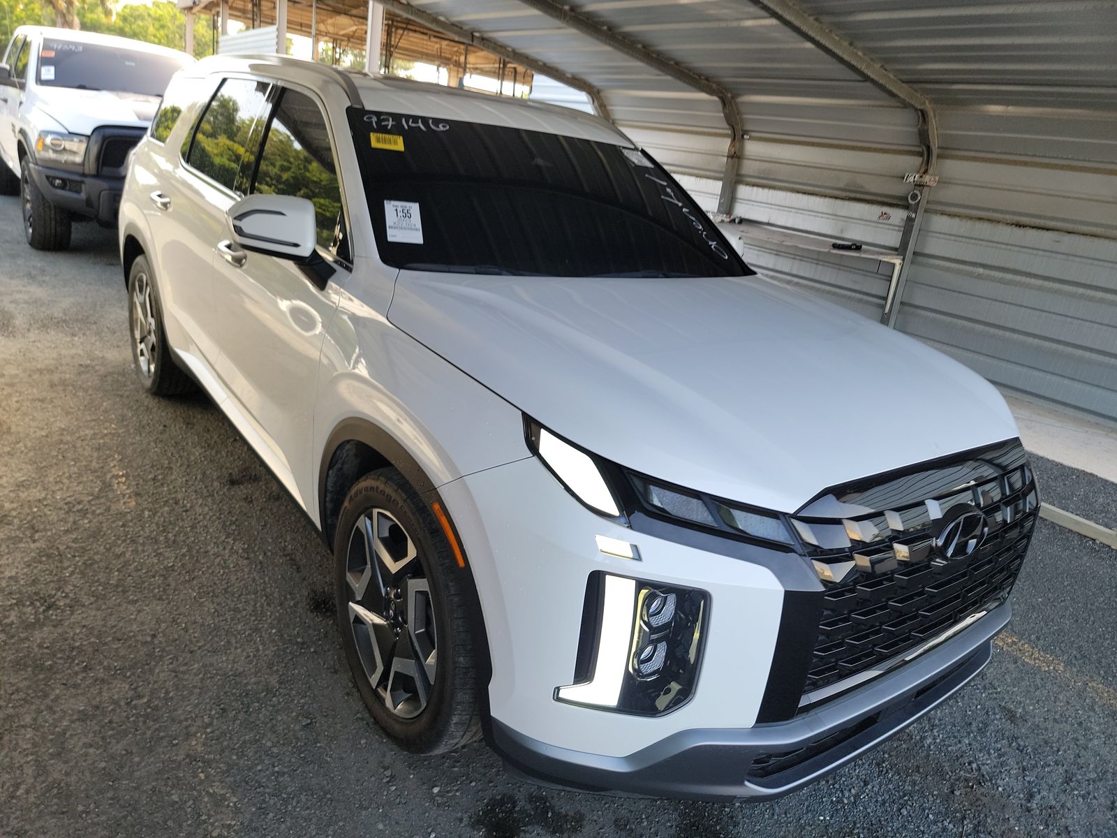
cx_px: 558
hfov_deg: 71.6
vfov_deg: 56.8
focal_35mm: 24
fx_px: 774
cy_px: 419
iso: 55
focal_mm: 6.7
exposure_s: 1/119
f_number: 1.8
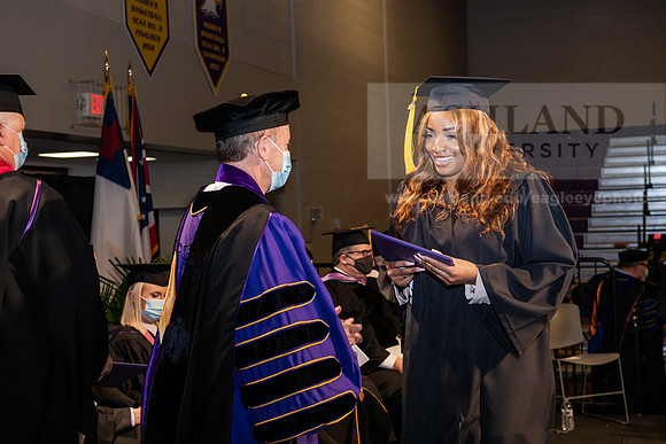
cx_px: 333
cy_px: 222
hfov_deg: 33.4
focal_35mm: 60
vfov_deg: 22.6
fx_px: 1110
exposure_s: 1/200
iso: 1600
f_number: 6.3
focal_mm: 60
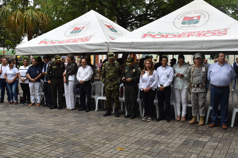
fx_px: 258
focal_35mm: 39
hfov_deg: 49.6
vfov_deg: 34.2
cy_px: 79
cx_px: 119
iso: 400
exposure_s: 1/250
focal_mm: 26
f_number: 8
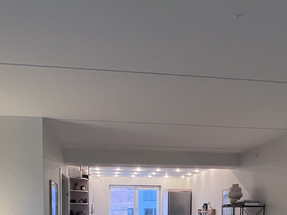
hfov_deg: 53.9
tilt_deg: -3.5
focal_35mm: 34
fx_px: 282
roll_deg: +0.1
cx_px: 149
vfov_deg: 36.0
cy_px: 232
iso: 250
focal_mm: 1.57
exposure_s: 1/50
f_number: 1.8
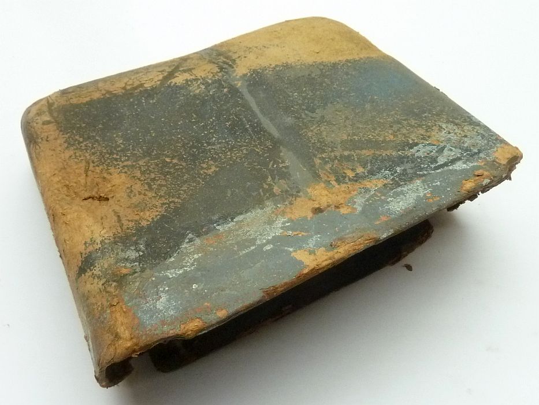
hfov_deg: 61.7
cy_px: 202
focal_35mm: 29
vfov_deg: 48.2
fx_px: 452
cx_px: 270
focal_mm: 4.7
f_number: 3.4
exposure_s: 1/30
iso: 320
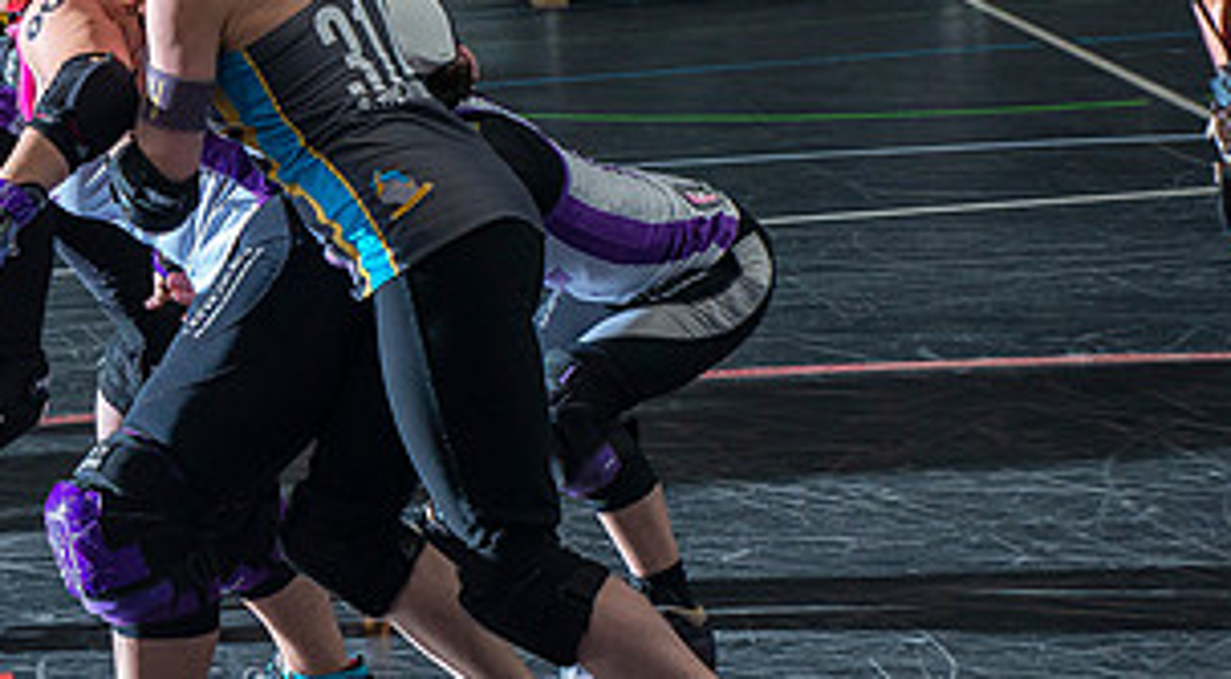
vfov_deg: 9.9
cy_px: -15
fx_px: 3866
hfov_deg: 17.8
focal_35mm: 119
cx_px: 122
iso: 800
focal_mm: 48
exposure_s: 1/160
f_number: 7.1
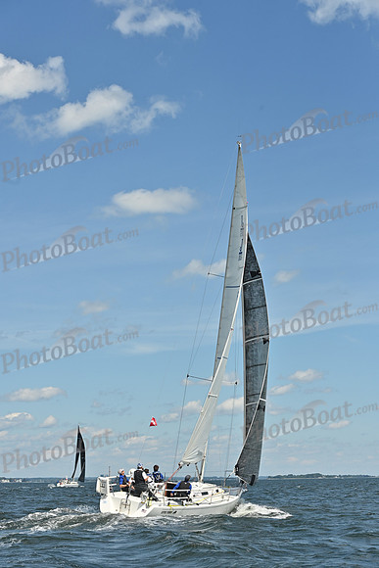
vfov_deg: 28.8
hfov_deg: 19.5
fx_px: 1105
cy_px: 284
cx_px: 190
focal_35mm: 70
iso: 250
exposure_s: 1/1250
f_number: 9
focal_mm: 70
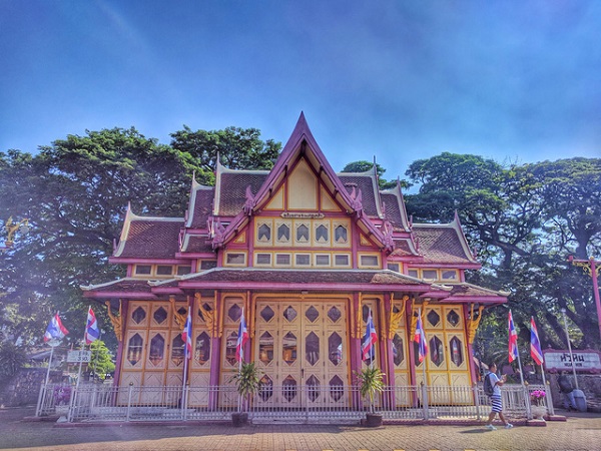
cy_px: 226
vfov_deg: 53.1
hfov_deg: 67.3
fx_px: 451
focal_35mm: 26
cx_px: 300
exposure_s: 1/5848
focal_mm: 4.67
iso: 60
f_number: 2
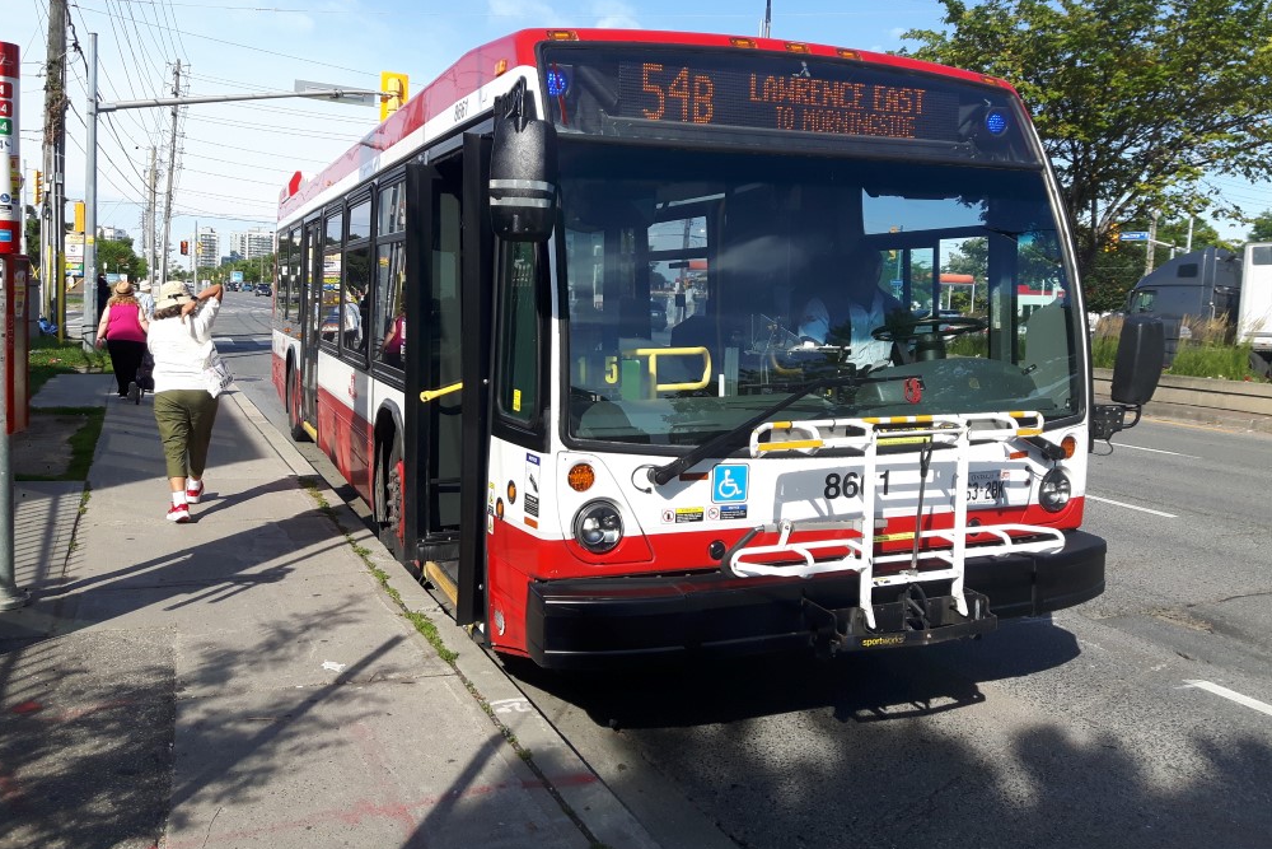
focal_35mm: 33
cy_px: 374
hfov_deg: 57.2
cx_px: 644
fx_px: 1166
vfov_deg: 39.9
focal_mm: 3.7
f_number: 1.9
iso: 40
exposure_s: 1/835
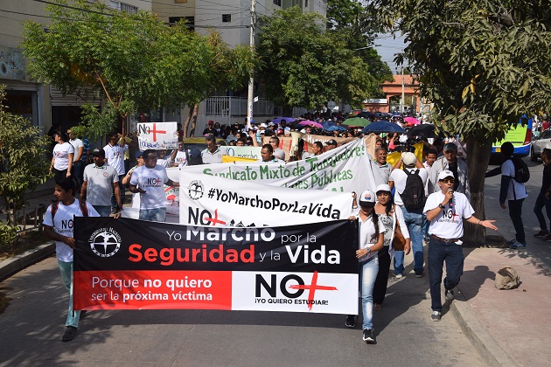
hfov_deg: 46.4
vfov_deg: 31.9
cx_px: 276
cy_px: 184
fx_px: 643
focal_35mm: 42
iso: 400
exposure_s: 1/2000
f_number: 8
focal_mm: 28
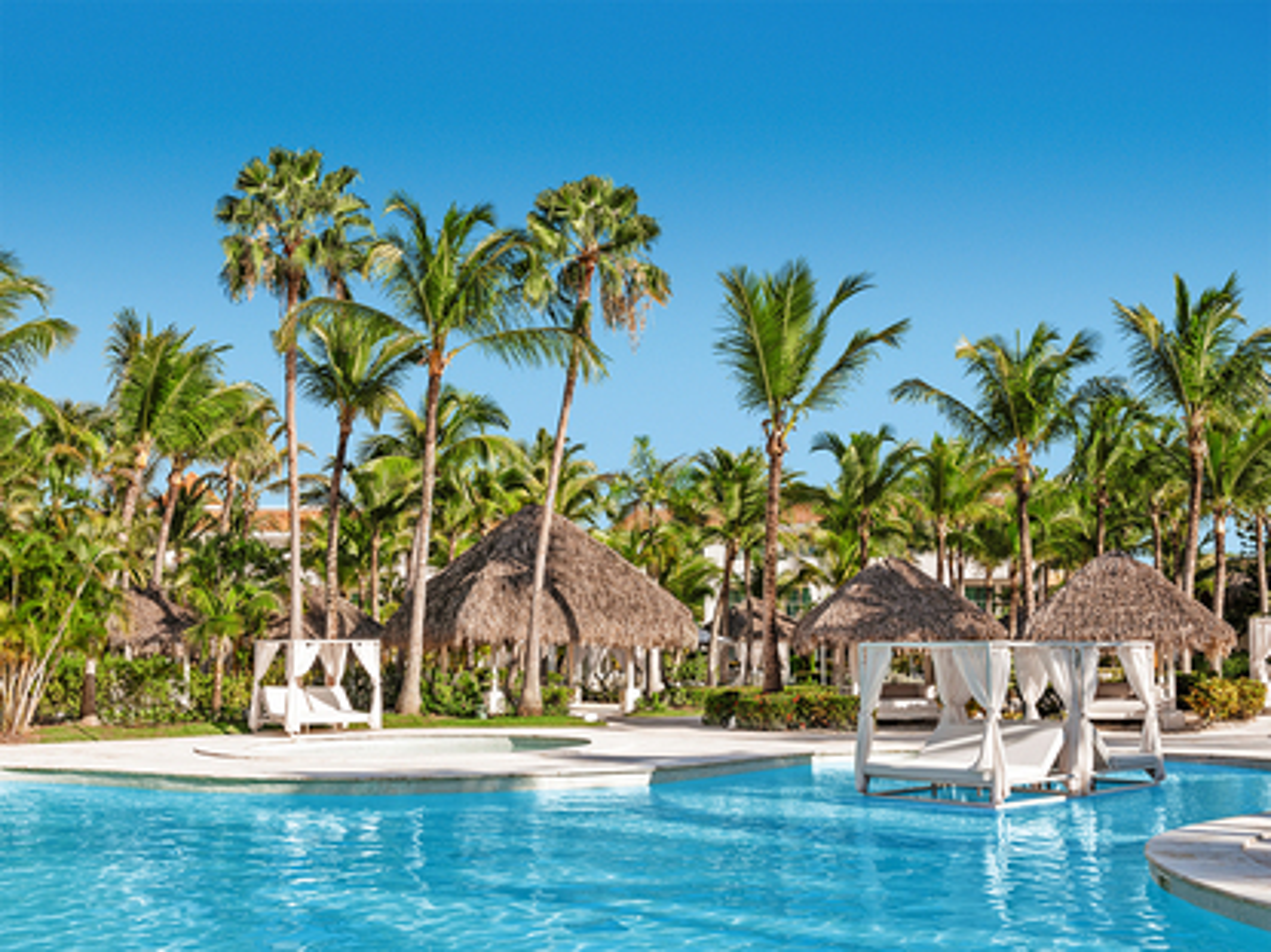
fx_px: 1432
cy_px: 476
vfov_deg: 36.8
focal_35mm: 39
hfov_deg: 47.9
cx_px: 636
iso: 200
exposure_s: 1/100
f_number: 14
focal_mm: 49
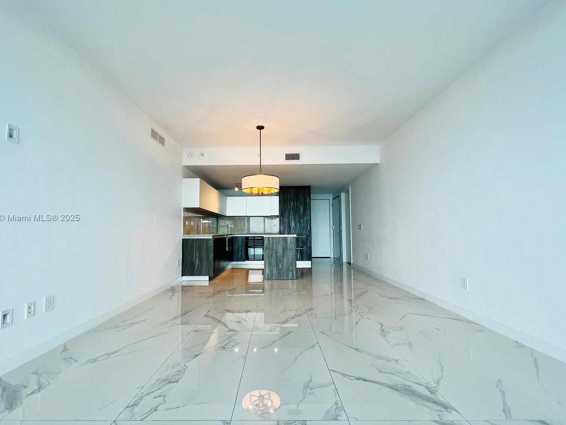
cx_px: 275
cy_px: 218
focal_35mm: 15
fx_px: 245
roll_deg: +0.7
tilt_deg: +3.7
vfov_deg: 81.7
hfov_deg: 98.2
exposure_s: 1/120
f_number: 1.8
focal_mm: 1.57
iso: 50
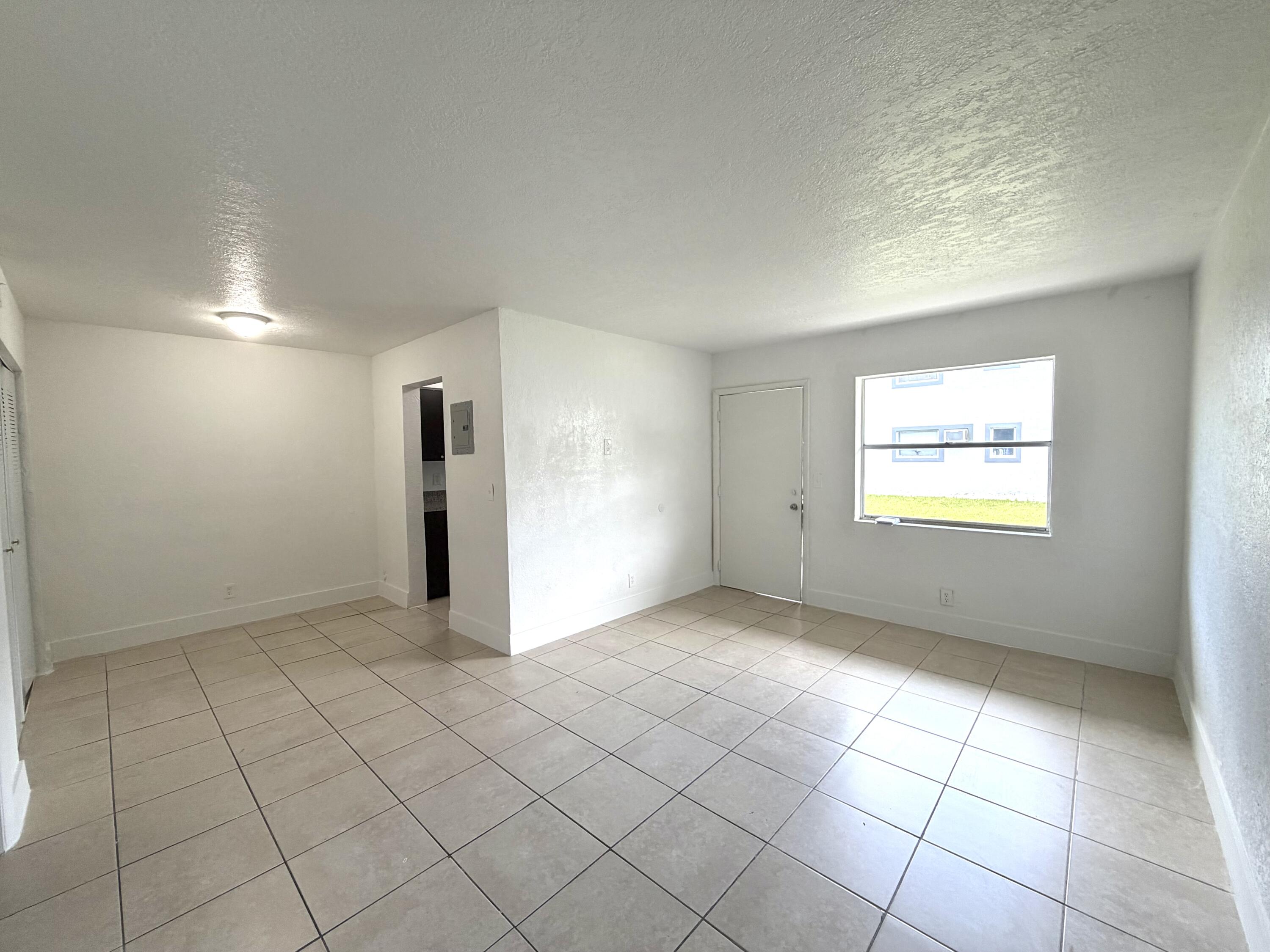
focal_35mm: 14
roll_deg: +1.1
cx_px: 635
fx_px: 514
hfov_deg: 102.1
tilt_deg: -3.2
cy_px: 476
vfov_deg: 85.7
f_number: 2.2
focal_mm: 2.22
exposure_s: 1/120
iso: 125
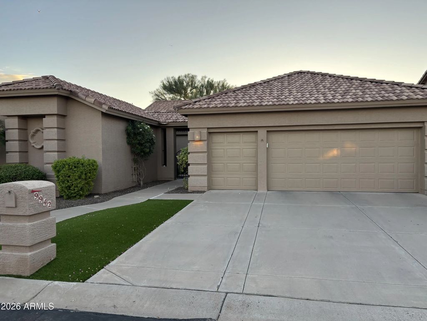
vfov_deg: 53.1
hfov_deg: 67.3
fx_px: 321
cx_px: 214
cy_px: 160
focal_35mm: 26
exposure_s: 1/341
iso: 50
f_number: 1.6
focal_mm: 5.96
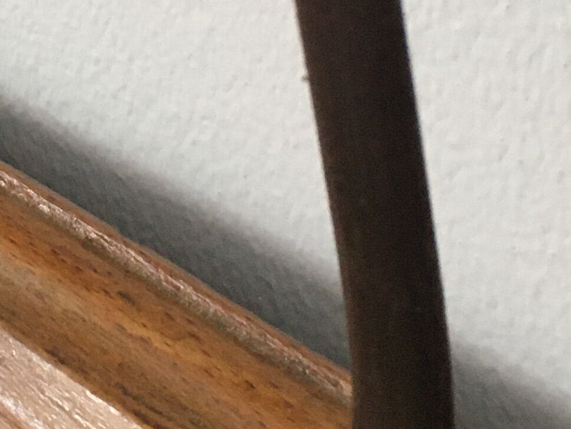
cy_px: -134
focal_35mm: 121
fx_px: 1996
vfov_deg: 11.9
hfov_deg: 16.1
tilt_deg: -18.2
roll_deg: -1.2
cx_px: 99
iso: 160
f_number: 2.2
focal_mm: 4.15
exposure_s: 1/33
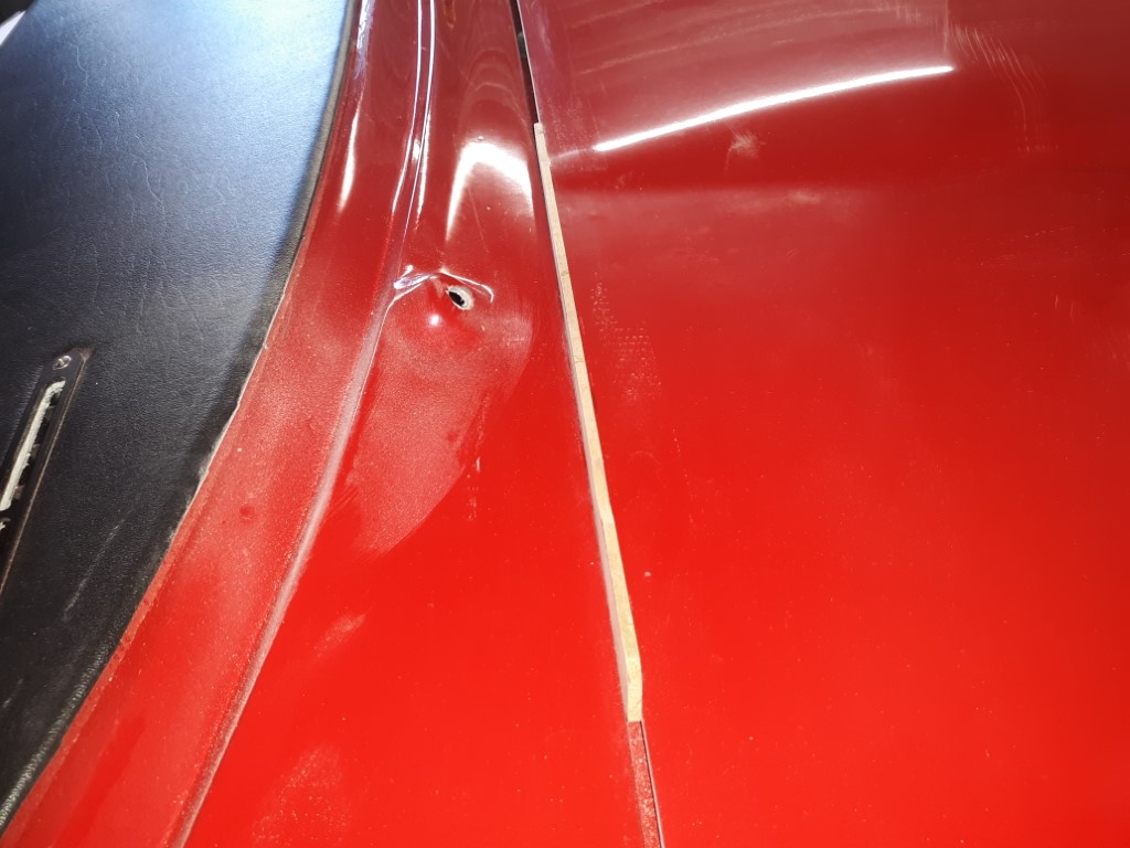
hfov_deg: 63.4
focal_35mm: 28
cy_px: 424
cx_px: 565
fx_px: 914
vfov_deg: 49.7
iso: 64
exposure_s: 1/40
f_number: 1.7
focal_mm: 3.7
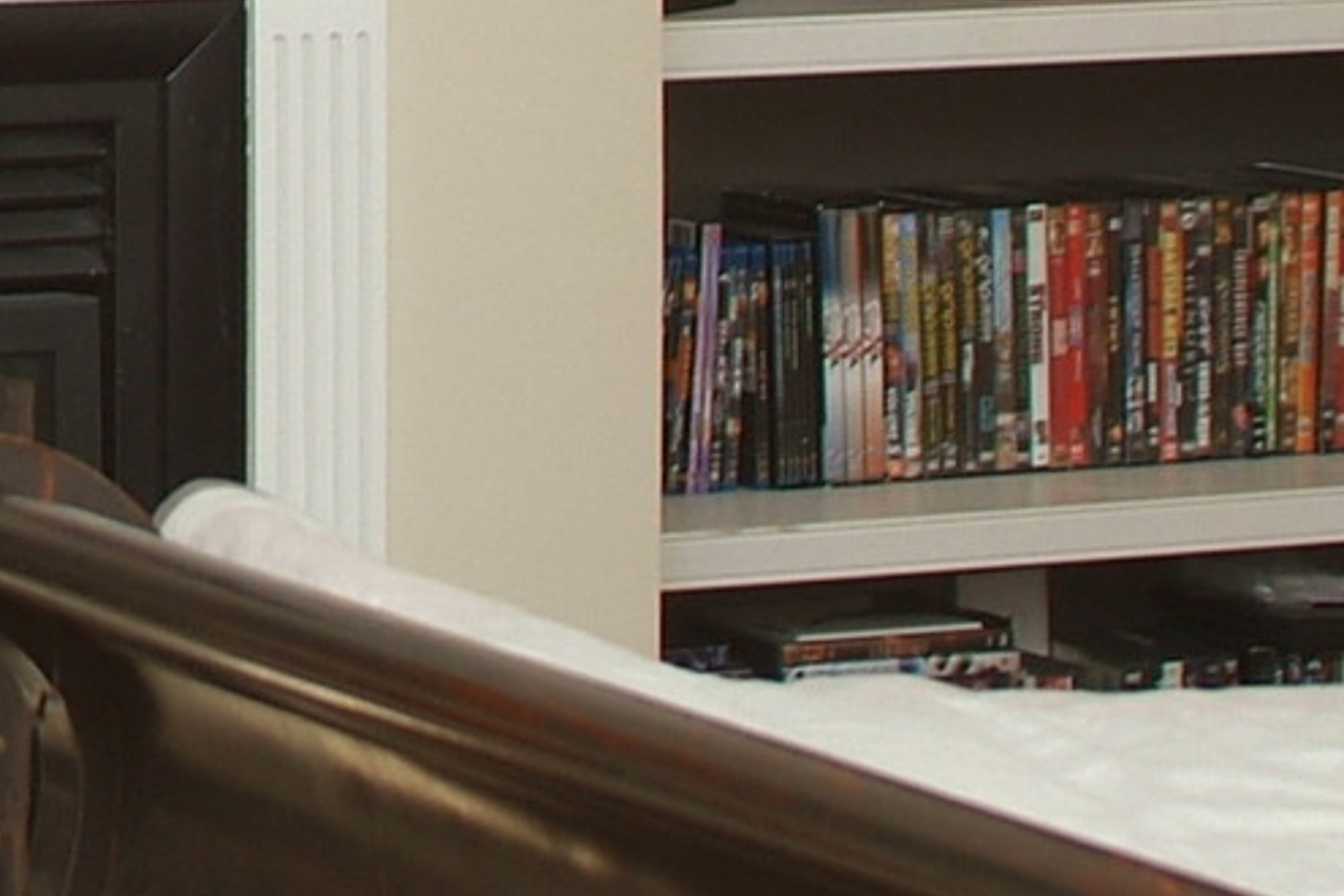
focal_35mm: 212
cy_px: -257
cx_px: -711
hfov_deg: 9.4
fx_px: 7914
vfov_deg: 6.4
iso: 200
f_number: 4.8
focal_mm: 28
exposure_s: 1/60
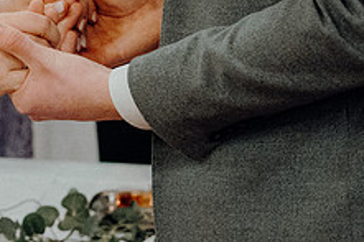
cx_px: 44
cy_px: 111
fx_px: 2789
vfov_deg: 5.0
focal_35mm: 276
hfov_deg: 7.5
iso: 5000
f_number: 3.5
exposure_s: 1/200
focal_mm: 70
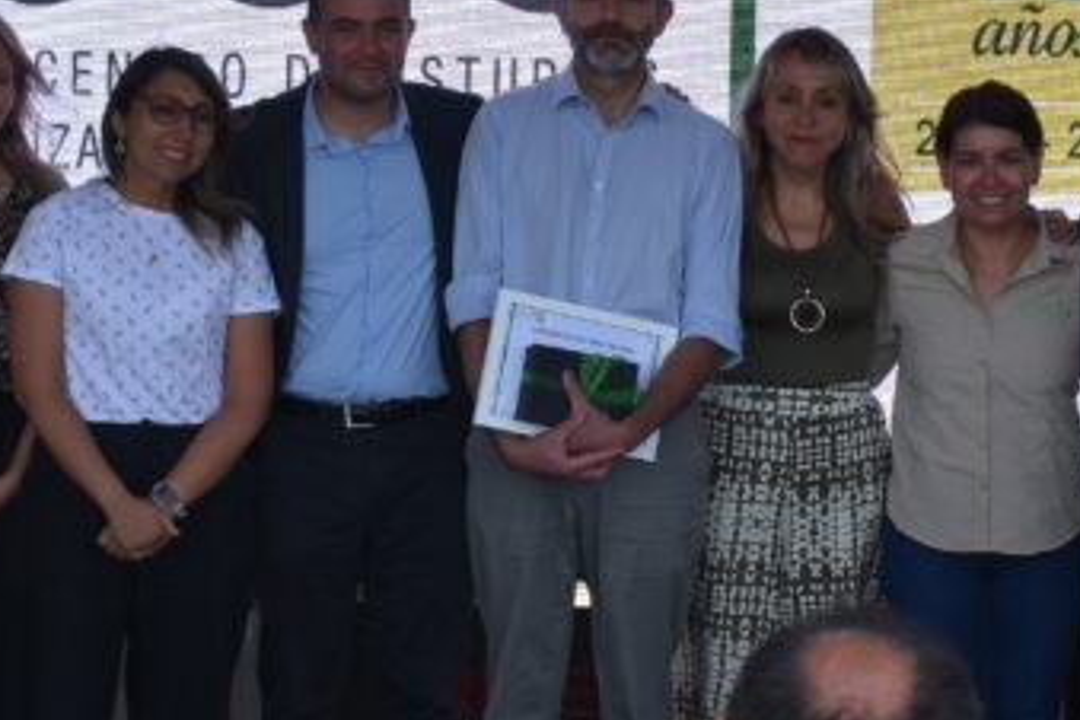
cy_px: 183
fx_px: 3945
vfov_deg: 10.4
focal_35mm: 132
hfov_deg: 15.6
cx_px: 561
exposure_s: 1/200
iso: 100
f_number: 5.6
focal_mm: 29
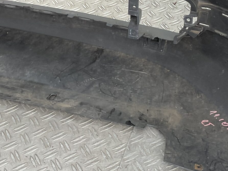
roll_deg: +4.6
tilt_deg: -38.2
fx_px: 547
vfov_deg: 17.5
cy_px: 20
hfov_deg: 23.5
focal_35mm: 83
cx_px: 123
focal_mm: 3
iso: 32
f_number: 1.8
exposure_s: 1/120
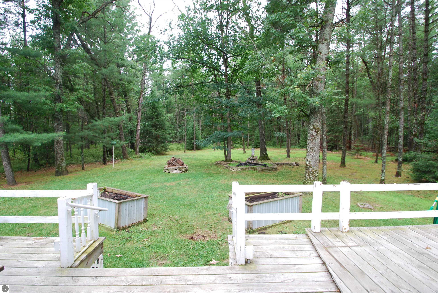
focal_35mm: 17
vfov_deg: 69.8
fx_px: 210
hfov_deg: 92.4
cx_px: 219
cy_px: 146
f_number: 4.5
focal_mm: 11.5
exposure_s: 1/80
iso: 200
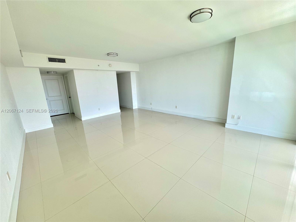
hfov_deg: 102.1
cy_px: 111
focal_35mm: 14
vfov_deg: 85.7
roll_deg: +3.0
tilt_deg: -13.0
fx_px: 120
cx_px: 148
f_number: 2.2
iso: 40
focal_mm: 2.22
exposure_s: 1/112
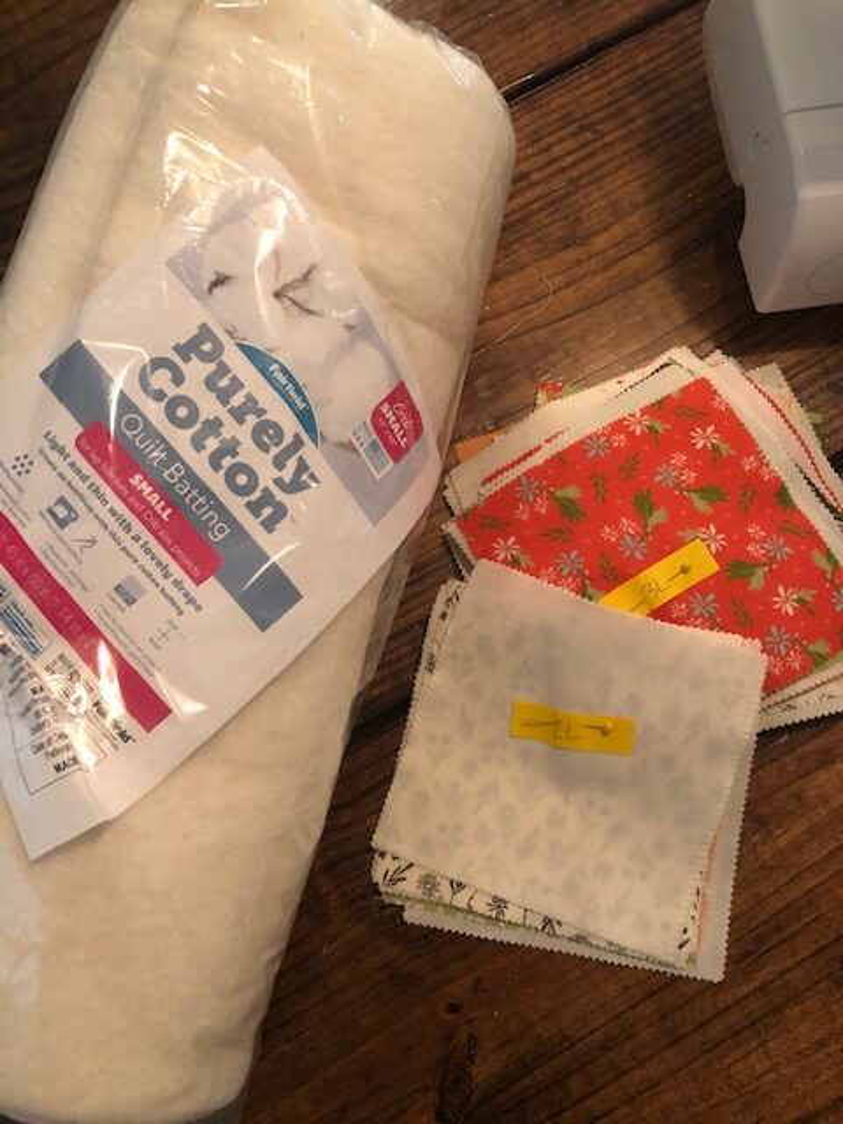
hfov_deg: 49.7
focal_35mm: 28
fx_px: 909
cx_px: 422
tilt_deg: -77.3
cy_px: 562
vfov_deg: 63.4
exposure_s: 1/6
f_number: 1.8
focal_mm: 3.99
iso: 100
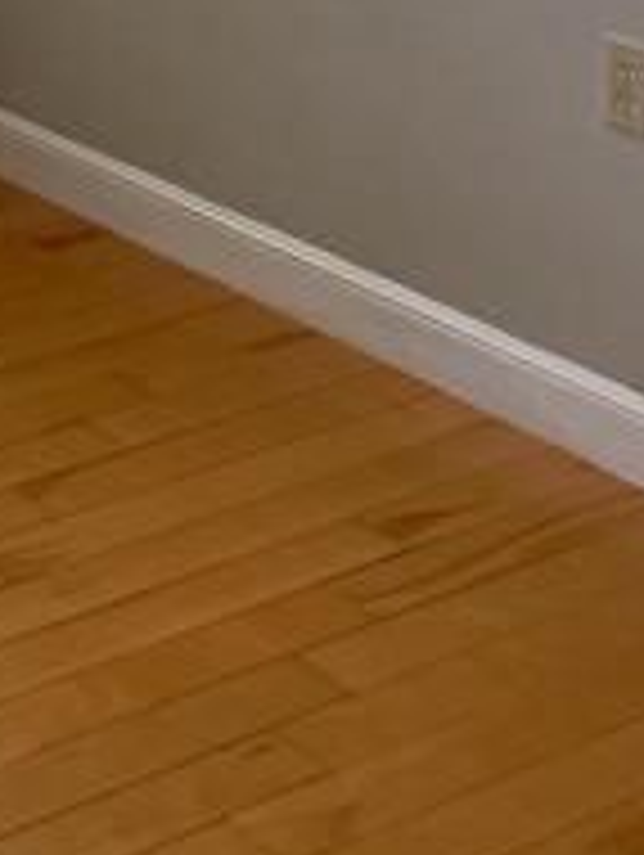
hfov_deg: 13.3
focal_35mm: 105
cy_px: -526
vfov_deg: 16.6
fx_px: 2599
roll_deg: +1.3
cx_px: -320
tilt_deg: -5.1
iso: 40
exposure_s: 1/120
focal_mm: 4.2
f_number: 1.6
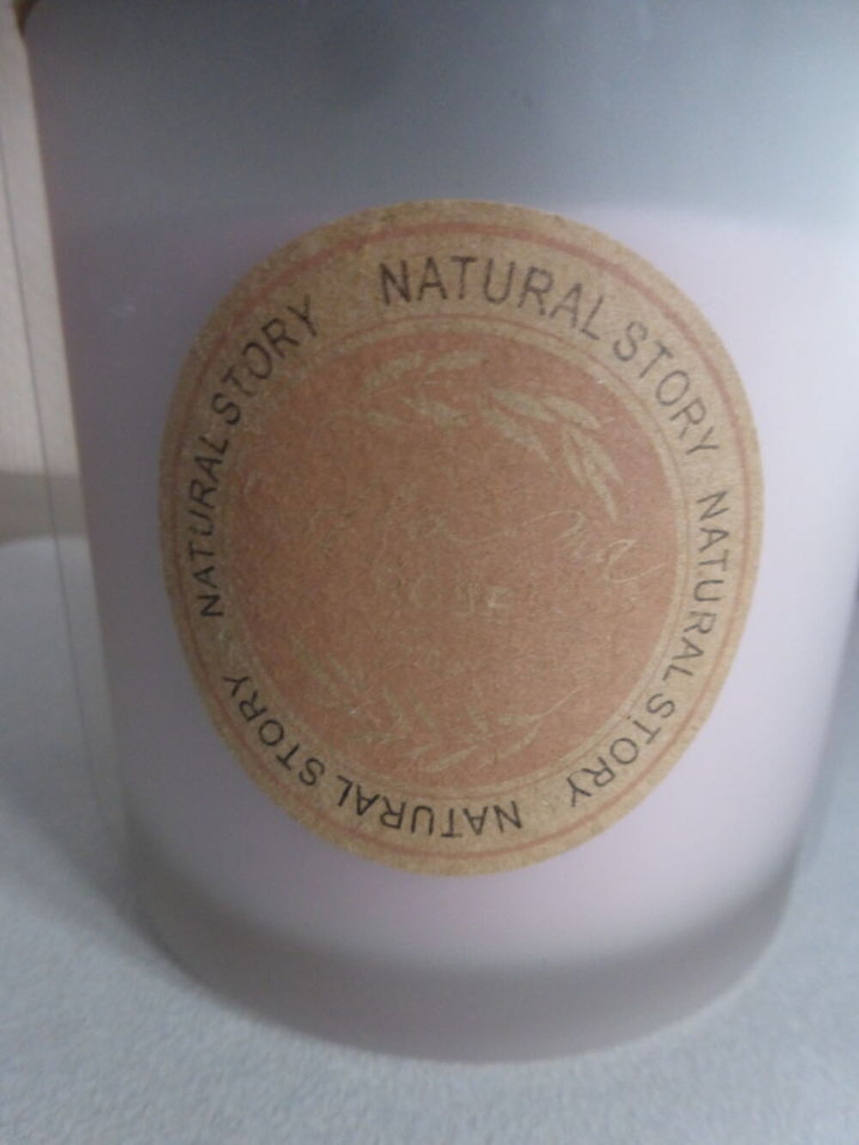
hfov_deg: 54.9
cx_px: 430
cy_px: 572
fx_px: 827
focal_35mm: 25
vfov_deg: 69.4
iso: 400
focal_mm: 4.3
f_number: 3.3
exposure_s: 1/8
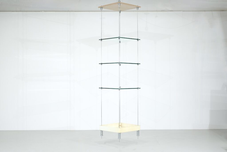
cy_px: 76
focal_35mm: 53
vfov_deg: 25.5
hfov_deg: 37.5
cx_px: 114
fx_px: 334
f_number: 5.6
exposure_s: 1/70
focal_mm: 35
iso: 800
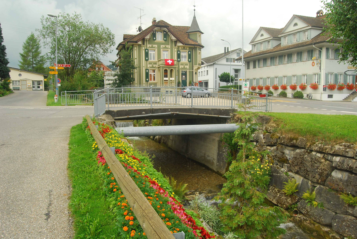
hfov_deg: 67.3
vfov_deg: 48.0
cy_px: 120
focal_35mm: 27
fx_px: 268
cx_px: 178
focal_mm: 18
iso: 200
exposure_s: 1/200
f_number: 7.1
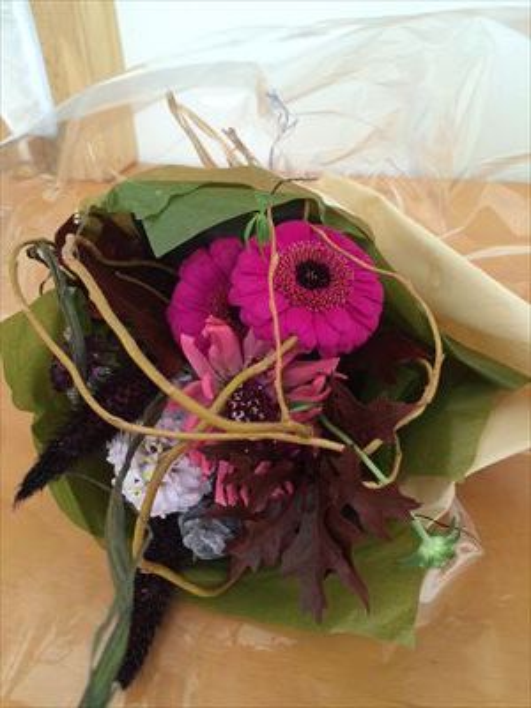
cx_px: 266
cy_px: 354
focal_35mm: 29
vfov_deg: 61.7
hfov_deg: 48.2
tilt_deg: -34.9
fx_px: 593
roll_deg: +5.9
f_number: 2.2
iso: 50
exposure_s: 1/30
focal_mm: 4.15
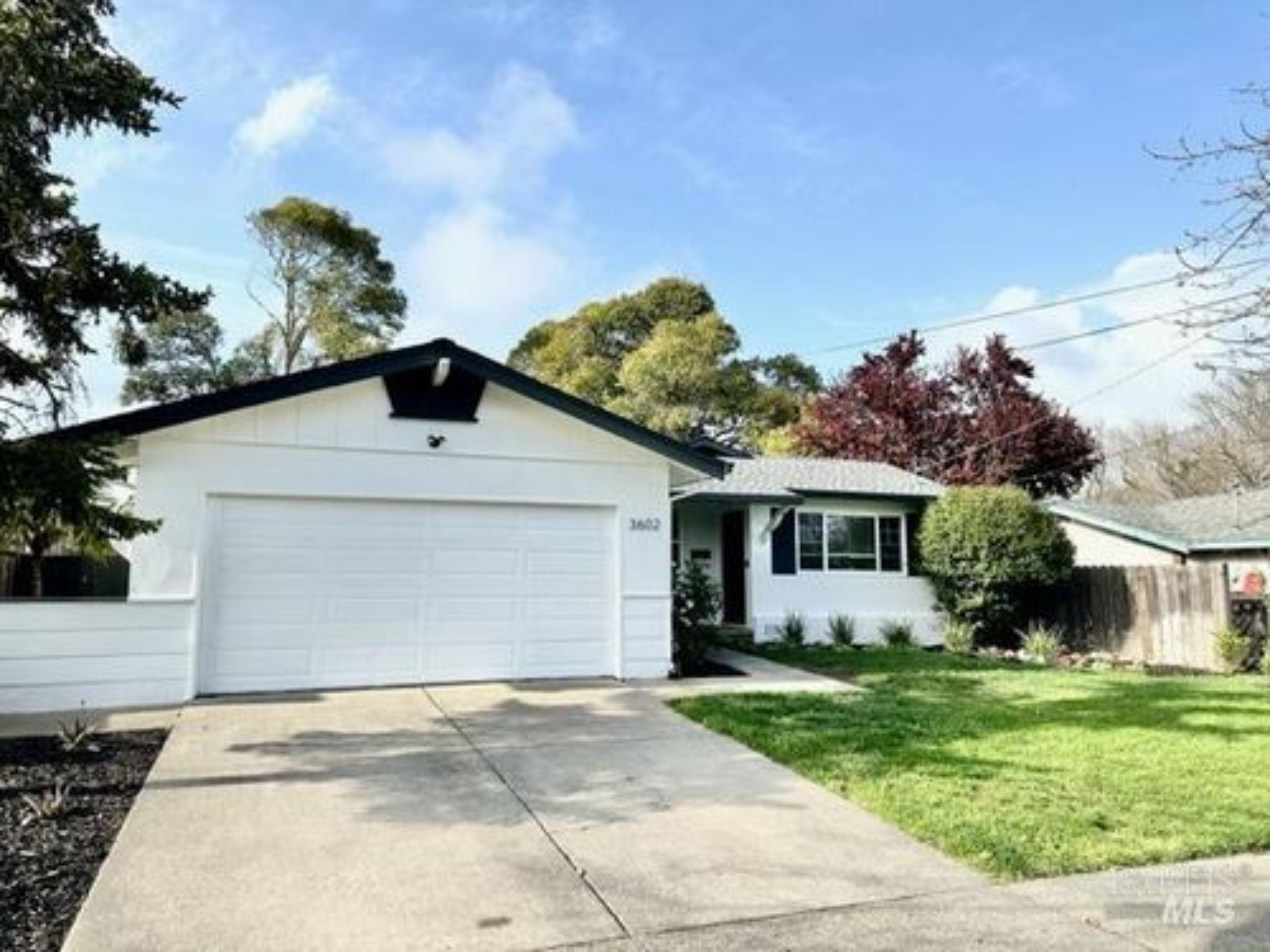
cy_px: 476
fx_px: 881
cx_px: 635
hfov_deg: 71.6
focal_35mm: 24
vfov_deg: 56.8
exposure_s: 1/3356
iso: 80
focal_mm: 6.86
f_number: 1.78
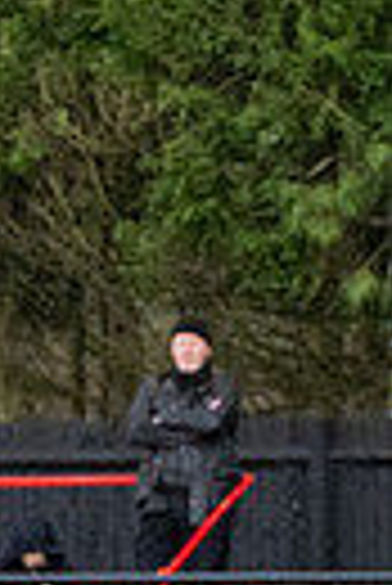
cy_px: 299
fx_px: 13292
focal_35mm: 816
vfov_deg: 2.5
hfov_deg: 1.7
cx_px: -708
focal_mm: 100
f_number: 4
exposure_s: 1/1600
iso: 2000
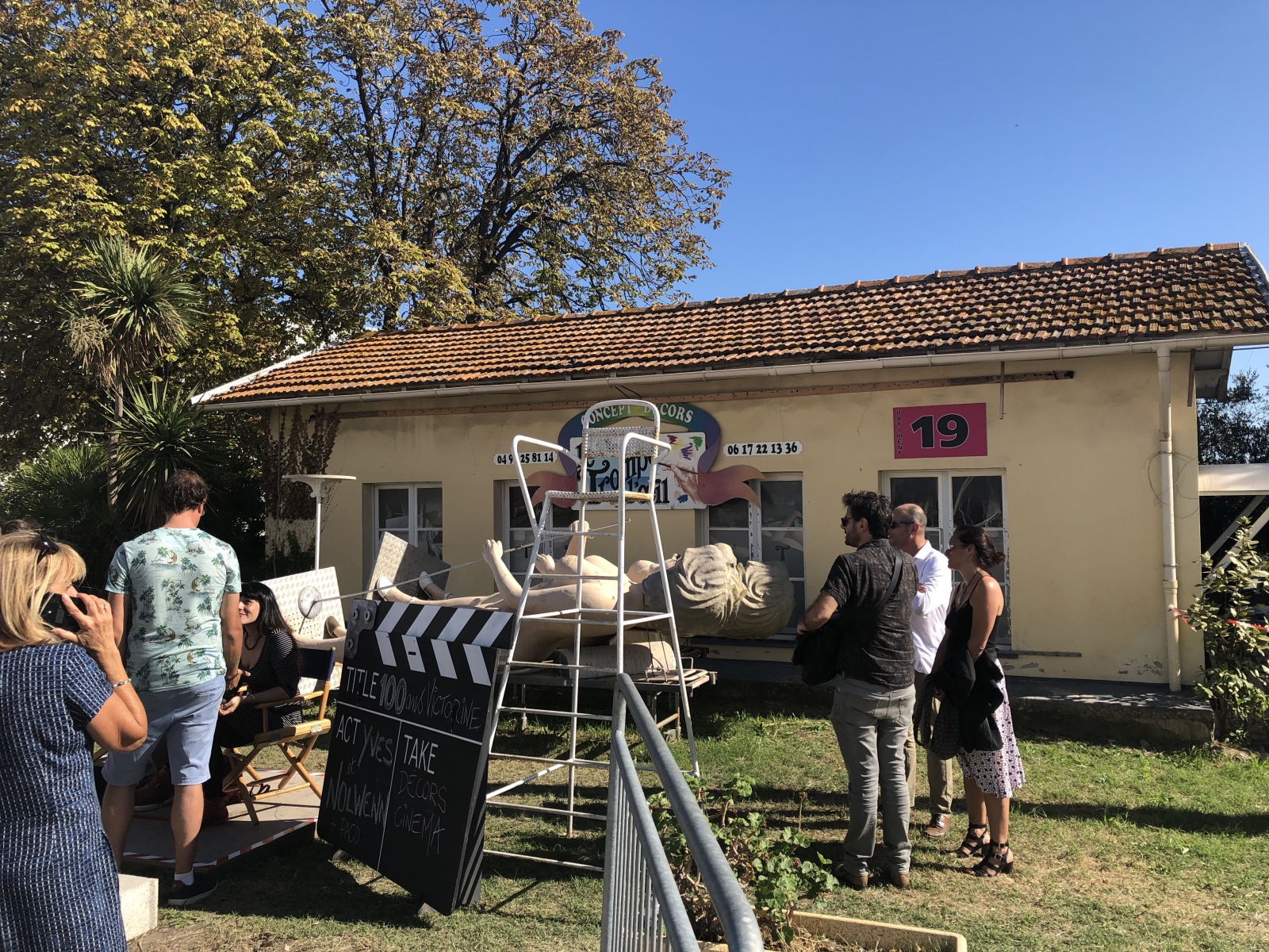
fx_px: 1026
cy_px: 476
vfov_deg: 49.7
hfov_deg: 63.4
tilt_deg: +0.5
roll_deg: -0.4
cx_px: 634
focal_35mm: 28
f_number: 1.8
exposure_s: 1/1230
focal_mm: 3.99
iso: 20
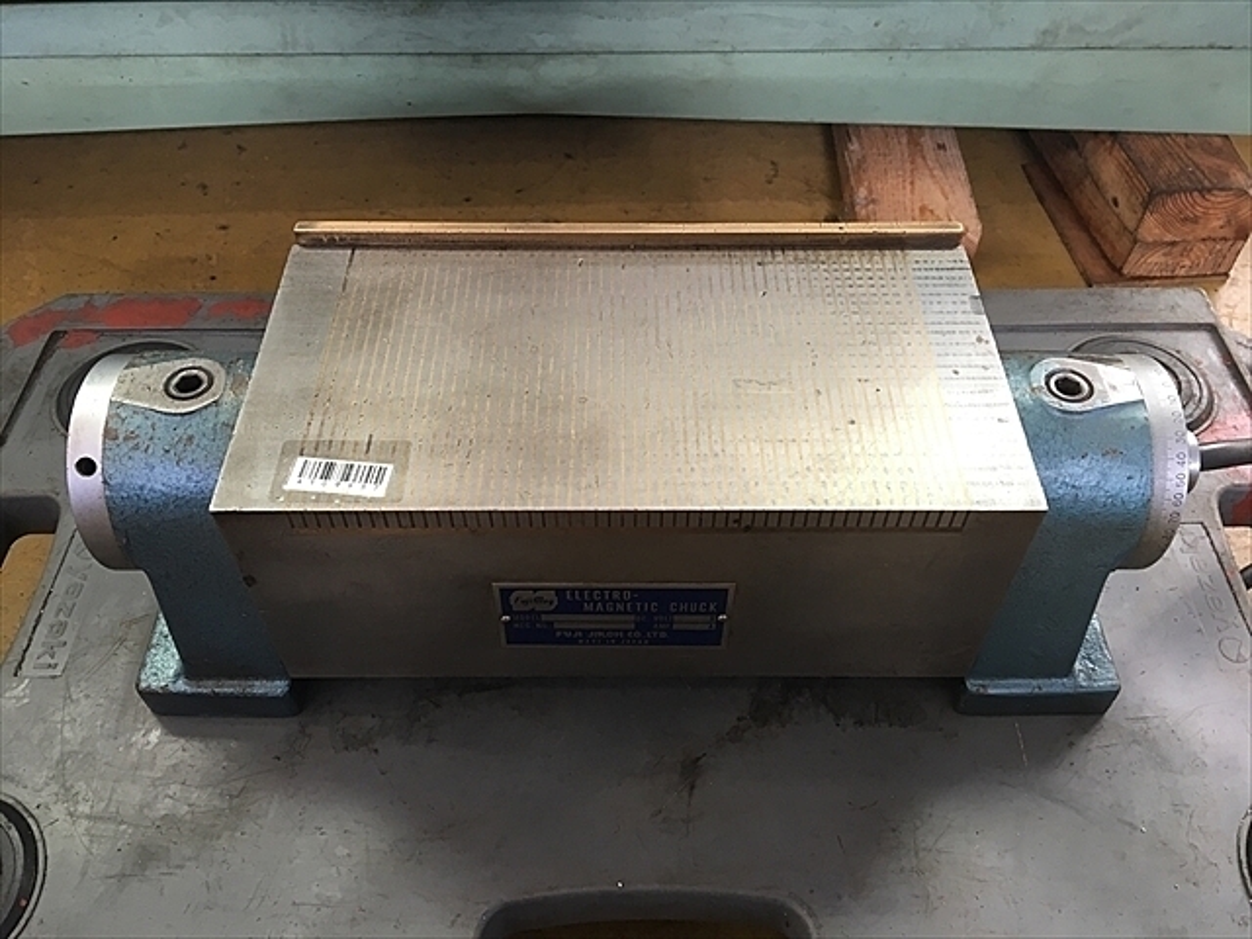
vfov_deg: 48.2
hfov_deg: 61.7
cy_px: 470
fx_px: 1049
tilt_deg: -49.1
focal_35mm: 29
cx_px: 626
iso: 64
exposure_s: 1/30
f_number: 2.2
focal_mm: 4.15
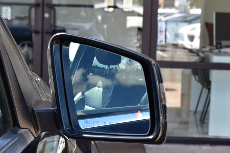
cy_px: 84
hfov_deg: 20.5
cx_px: 108
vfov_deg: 13.7
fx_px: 636
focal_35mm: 100
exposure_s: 1/100
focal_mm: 55
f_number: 9
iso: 400
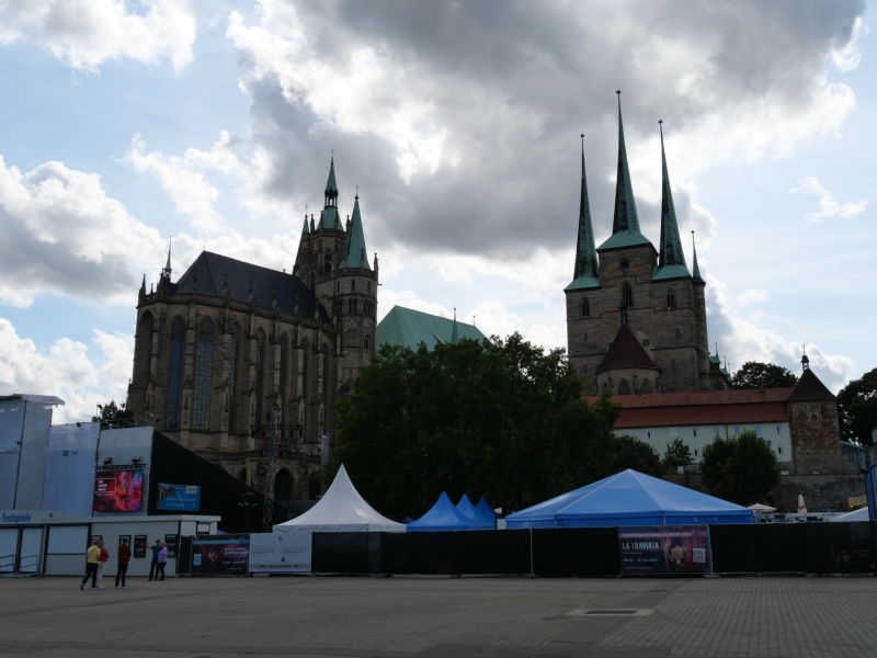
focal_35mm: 34
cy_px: 329
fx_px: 861
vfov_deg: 41.8
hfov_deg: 54.0
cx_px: 438
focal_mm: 17
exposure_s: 1/500
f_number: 9
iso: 200
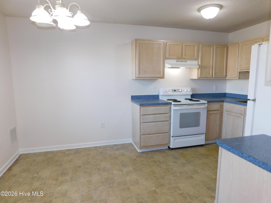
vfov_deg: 58.9
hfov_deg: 73.9
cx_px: 136
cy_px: 102
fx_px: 180
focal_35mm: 23
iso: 125
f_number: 3
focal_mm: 4
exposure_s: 1/30
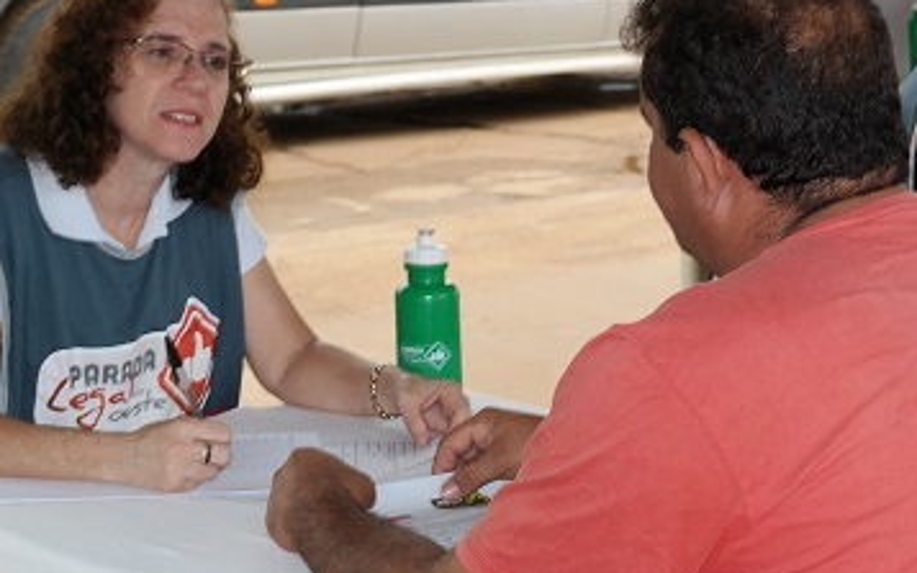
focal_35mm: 105
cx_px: 637
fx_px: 2624
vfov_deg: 12.4
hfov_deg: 19.7
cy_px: 184
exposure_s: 1/50
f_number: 5.6
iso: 400
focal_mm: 30
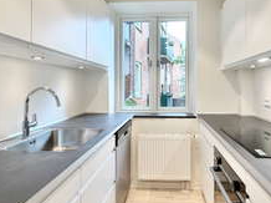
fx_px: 188
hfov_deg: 71.1
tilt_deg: +0.0
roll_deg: +0.1
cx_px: 158
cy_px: 86
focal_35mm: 24
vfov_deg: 56.5
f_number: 2.2
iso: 125
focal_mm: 2.22
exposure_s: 1/110
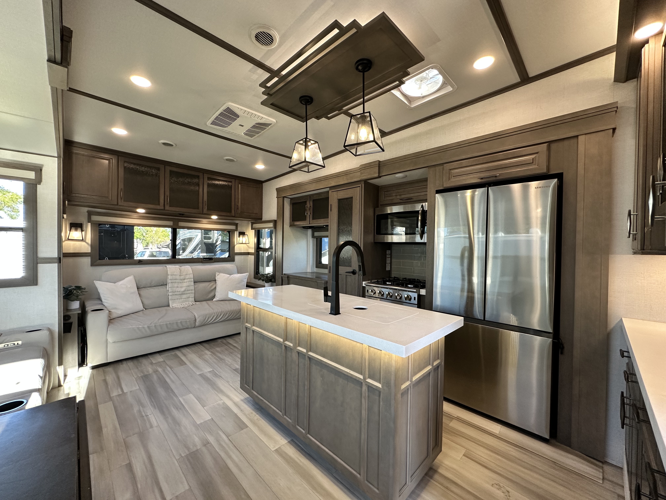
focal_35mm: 14
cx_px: 333
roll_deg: -0.6
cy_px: 250
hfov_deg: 102.1
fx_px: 269
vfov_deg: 85.7
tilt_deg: -0.8
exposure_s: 1/99
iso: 160
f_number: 2.2
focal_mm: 2.22
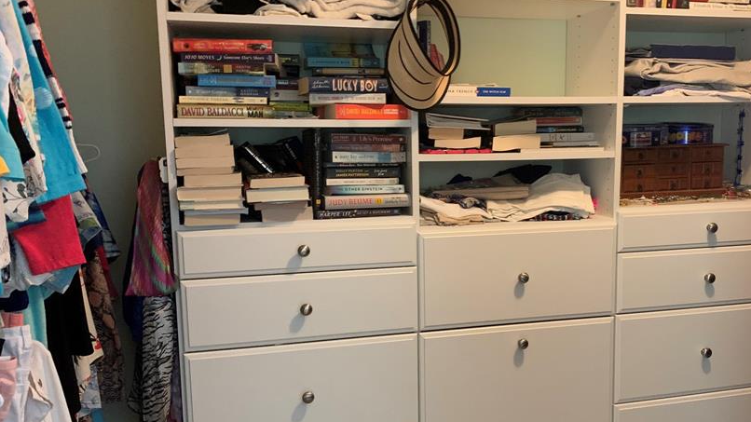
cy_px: 252
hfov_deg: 54.8
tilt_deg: -8.6
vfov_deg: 32.7
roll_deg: +0.2
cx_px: 461
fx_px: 717
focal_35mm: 36
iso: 400
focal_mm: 4.25
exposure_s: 1/30
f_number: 1.8
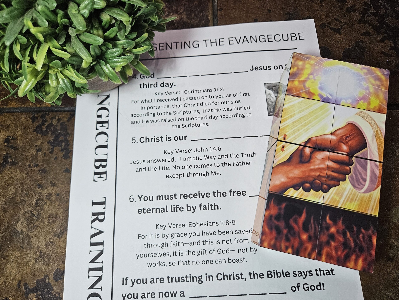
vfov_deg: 58.9
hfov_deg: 73.9
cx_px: 200
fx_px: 265
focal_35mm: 23
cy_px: 150
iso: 200
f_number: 1.8
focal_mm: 5.4
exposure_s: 1/120
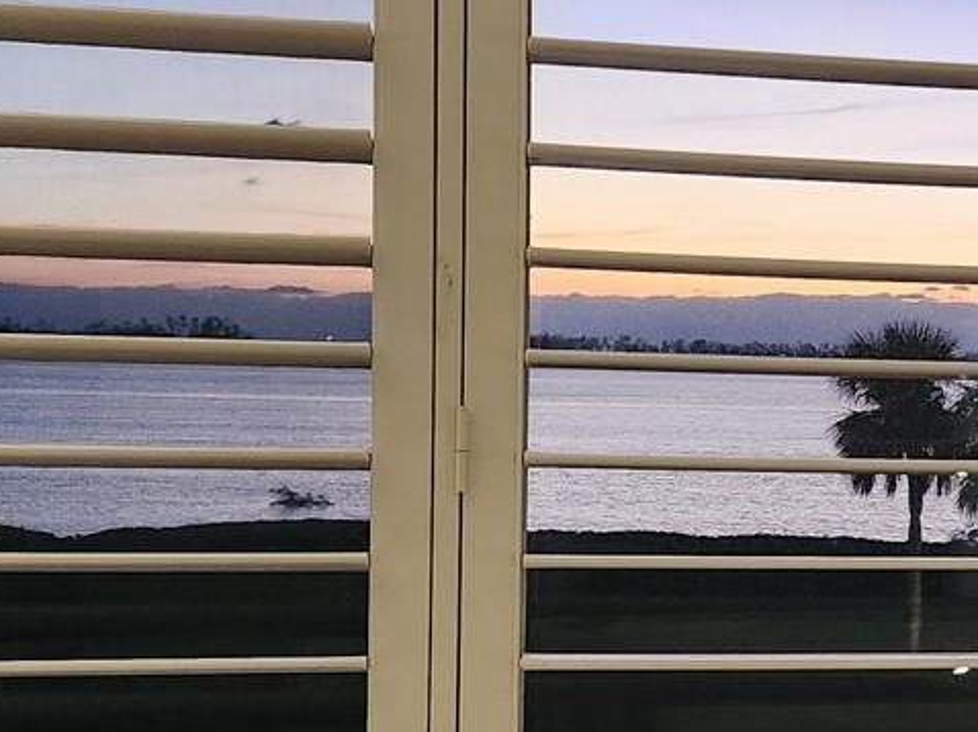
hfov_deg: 24.2
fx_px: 2174
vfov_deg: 19.1
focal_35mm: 77
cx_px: 984
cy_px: 491
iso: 640
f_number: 1.8
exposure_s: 1/120
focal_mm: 5.4
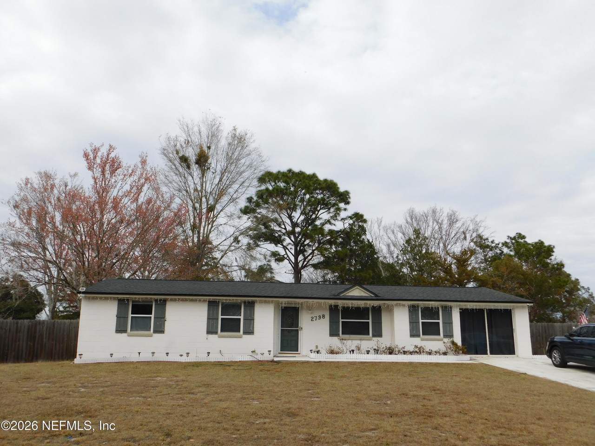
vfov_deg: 46.8
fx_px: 516
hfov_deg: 60.0
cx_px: 298
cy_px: 223
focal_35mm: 30
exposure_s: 1/1000
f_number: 3.2
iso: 125
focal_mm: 5.3
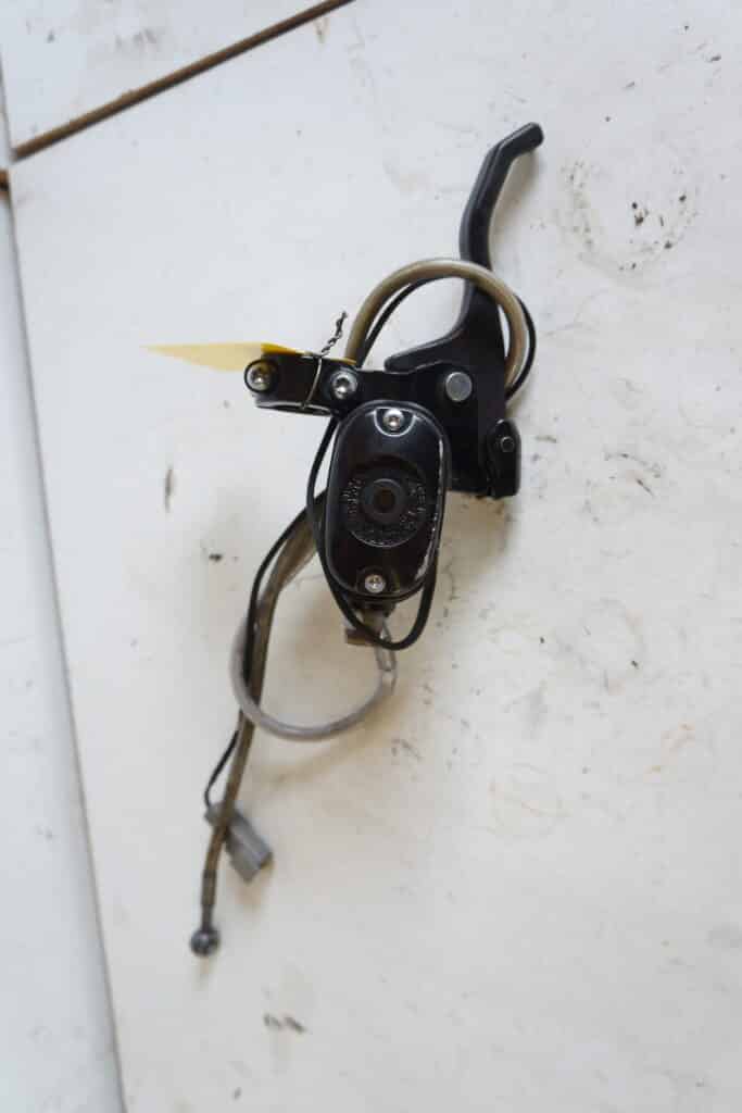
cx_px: 371
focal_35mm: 32
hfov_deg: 41.7
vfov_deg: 59.5
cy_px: 556
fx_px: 973
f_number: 4
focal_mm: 21
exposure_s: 1/60
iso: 400
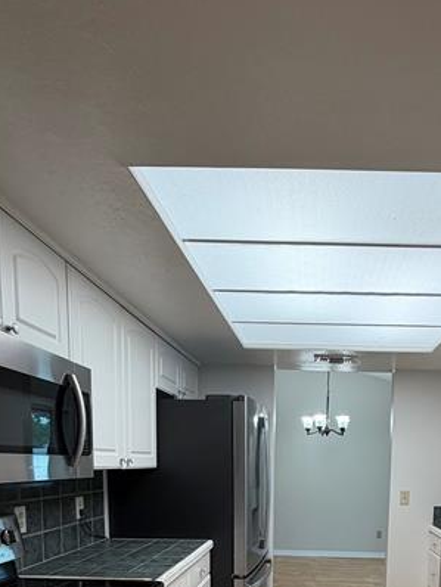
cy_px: 515
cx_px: 316
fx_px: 458
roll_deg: -1.7
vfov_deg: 57.3
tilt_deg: -5.6
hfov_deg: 49.9
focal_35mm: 27
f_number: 2.2
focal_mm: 2.22
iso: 100
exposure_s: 1/120
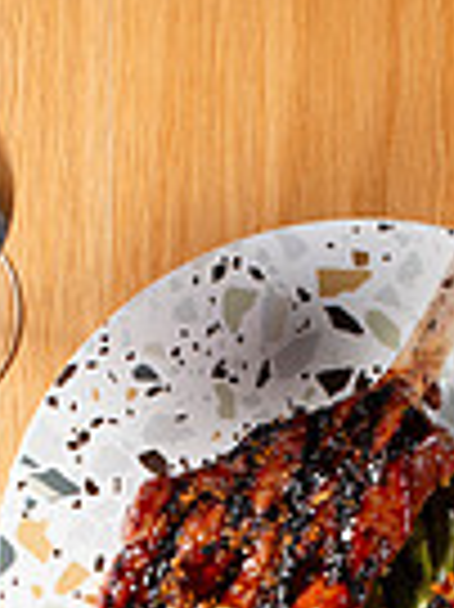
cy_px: 892
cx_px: 162
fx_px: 2802
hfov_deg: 9.3
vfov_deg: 11.8
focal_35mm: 160
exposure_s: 1/200
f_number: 8
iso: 200
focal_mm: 50
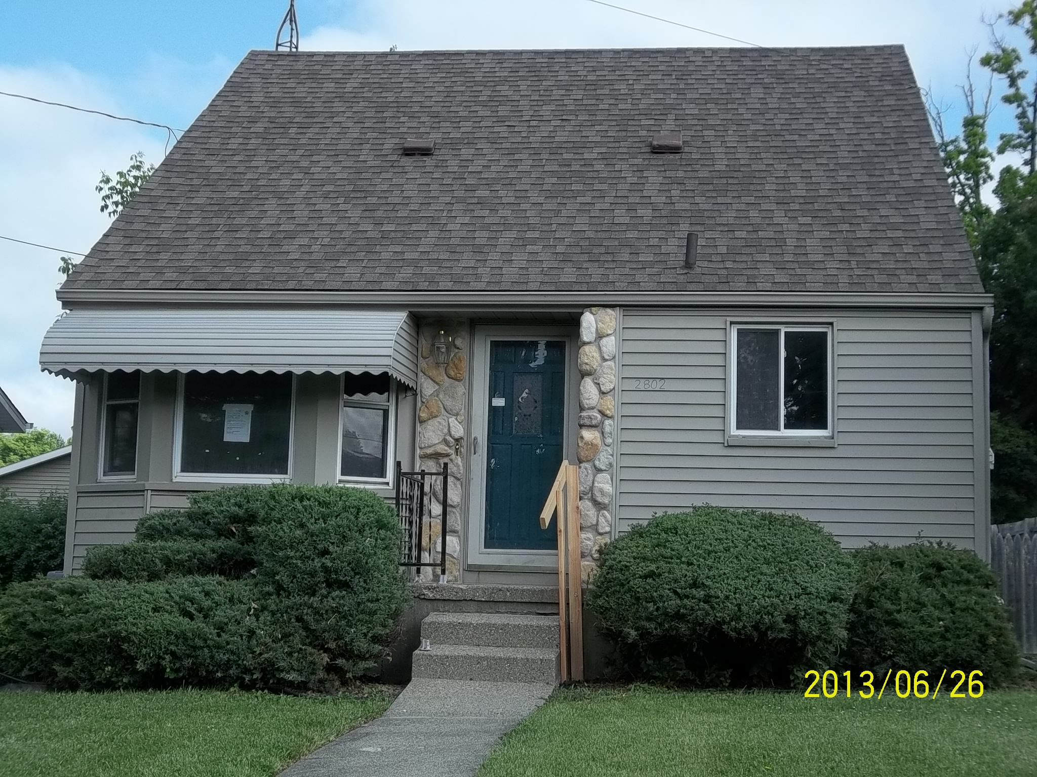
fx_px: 1558
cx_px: 518
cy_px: 388
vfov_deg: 28.0
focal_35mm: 52
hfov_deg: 36.8
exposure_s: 1/250
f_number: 5
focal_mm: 9.3
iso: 80
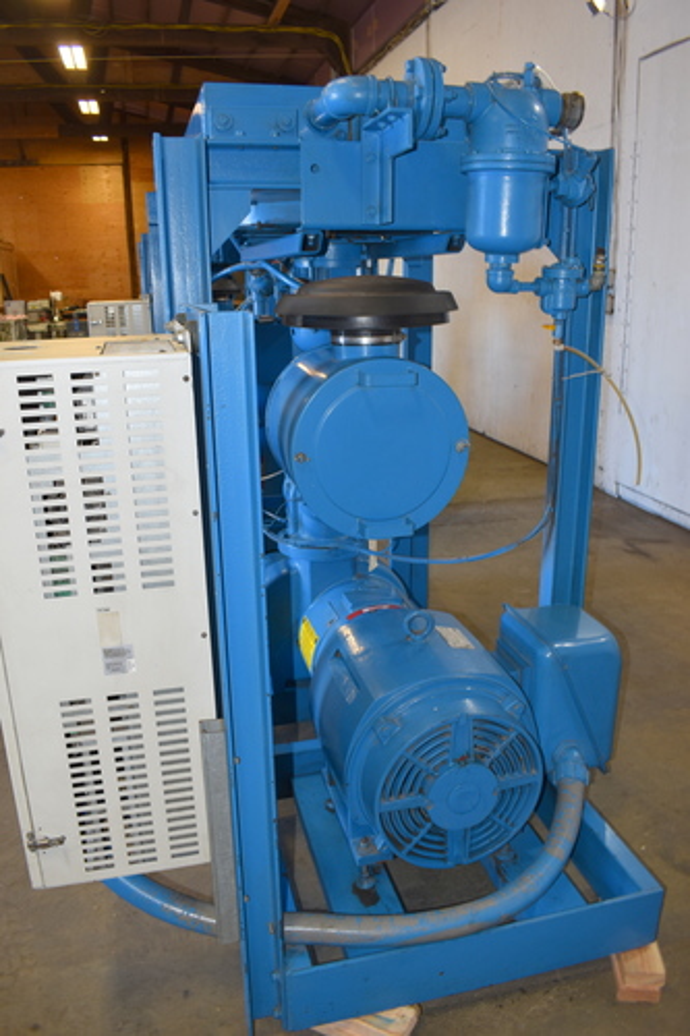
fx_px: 777
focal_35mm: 27
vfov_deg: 67.4
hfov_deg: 47.9
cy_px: 518
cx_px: 345
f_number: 5.6
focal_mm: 18
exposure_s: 1/30
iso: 200
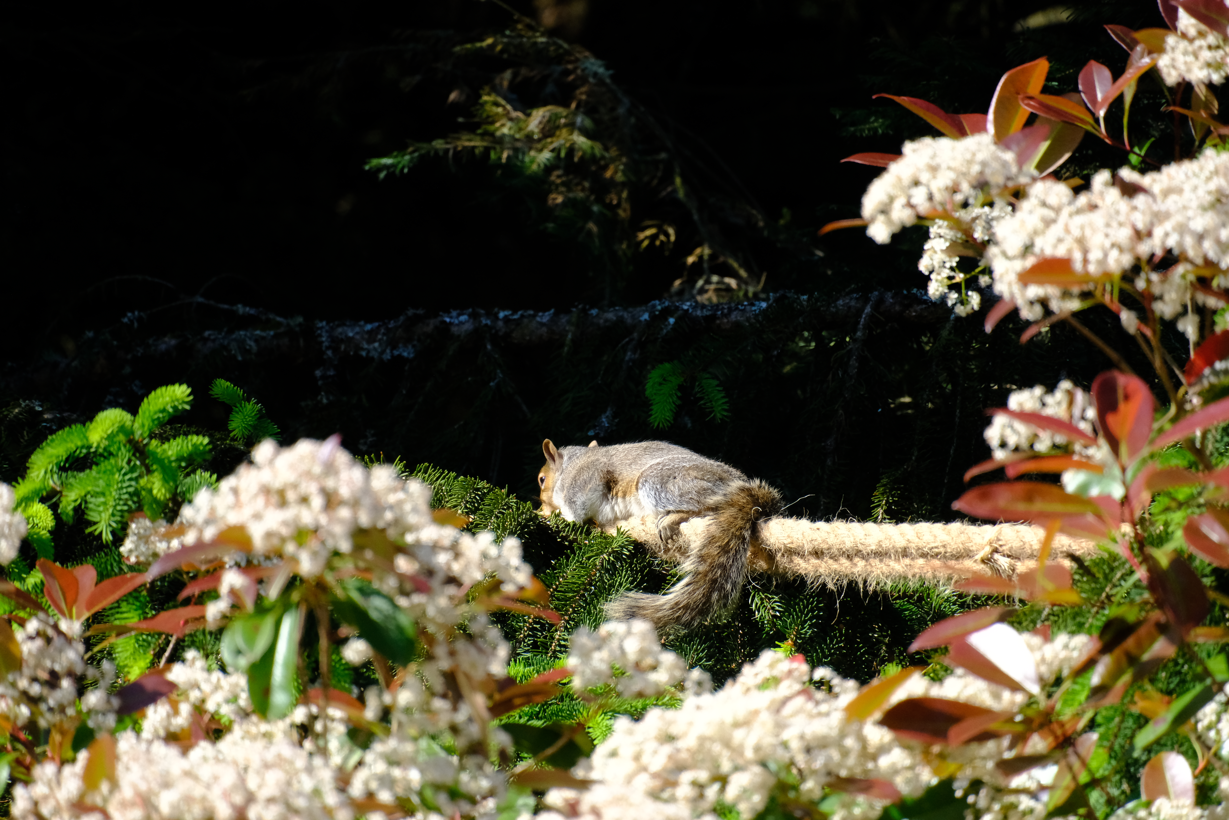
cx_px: 614
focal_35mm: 450
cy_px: 410
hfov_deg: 4.6
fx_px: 15361
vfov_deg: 3.1
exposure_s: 1/4000
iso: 2500
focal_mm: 300
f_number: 6.3
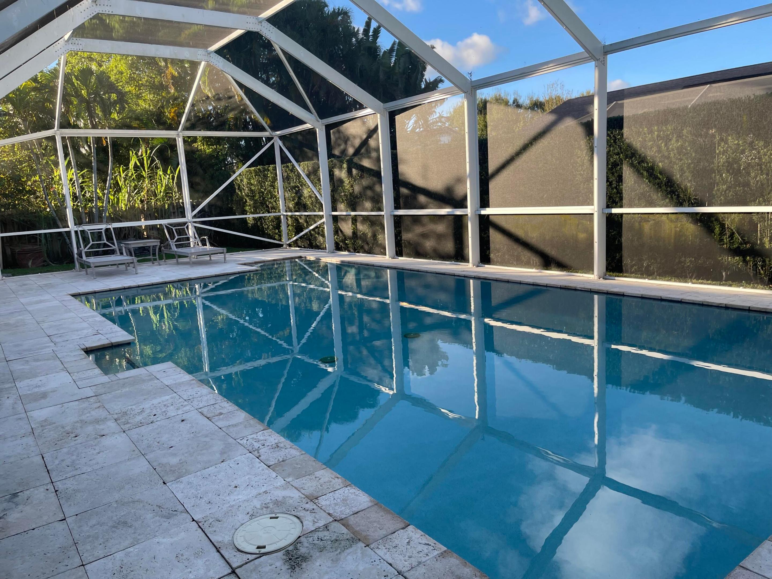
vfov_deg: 54.9
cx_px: 386
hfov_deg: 69.4
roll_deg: +4.0
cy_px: 290
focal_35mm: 25
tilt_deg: -8.5
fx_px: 558
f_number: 1.6
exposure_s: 1/357
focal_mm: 5.1
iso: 32
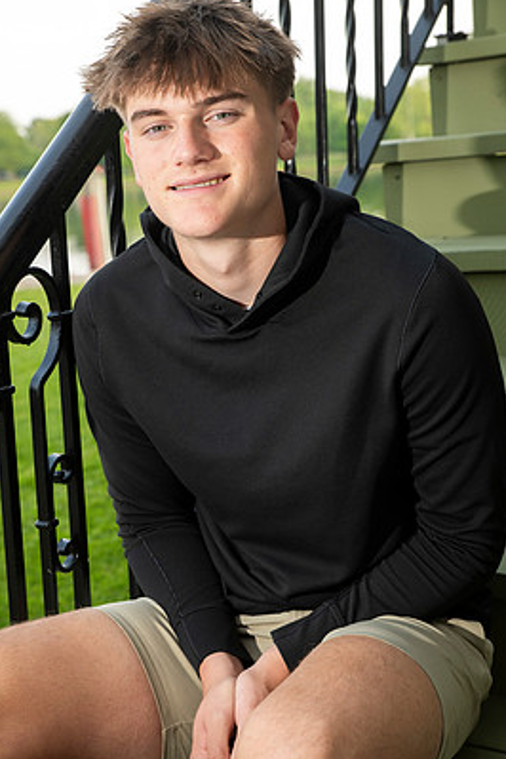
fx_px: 1307
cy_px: 403
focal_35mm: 62
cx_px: 226
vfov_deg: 32.4
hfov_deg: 21.9
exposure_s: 1/160
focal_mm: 55
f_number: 5.6
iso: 320
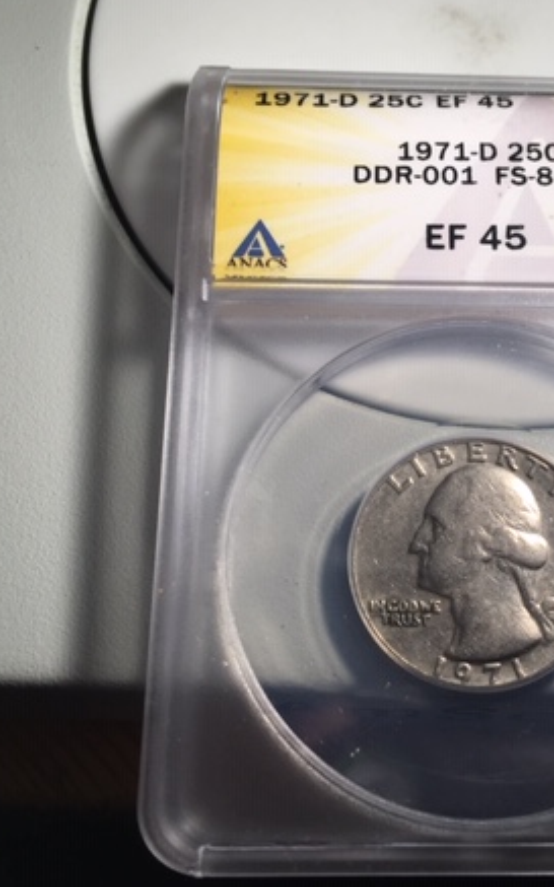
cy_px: 426
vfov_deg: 44.4
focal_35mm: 45
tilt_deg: -68.9
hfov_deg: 28.1
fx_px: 1087
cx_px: 424
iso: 32
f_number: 2.2
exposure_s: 1/120
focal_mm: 4.15
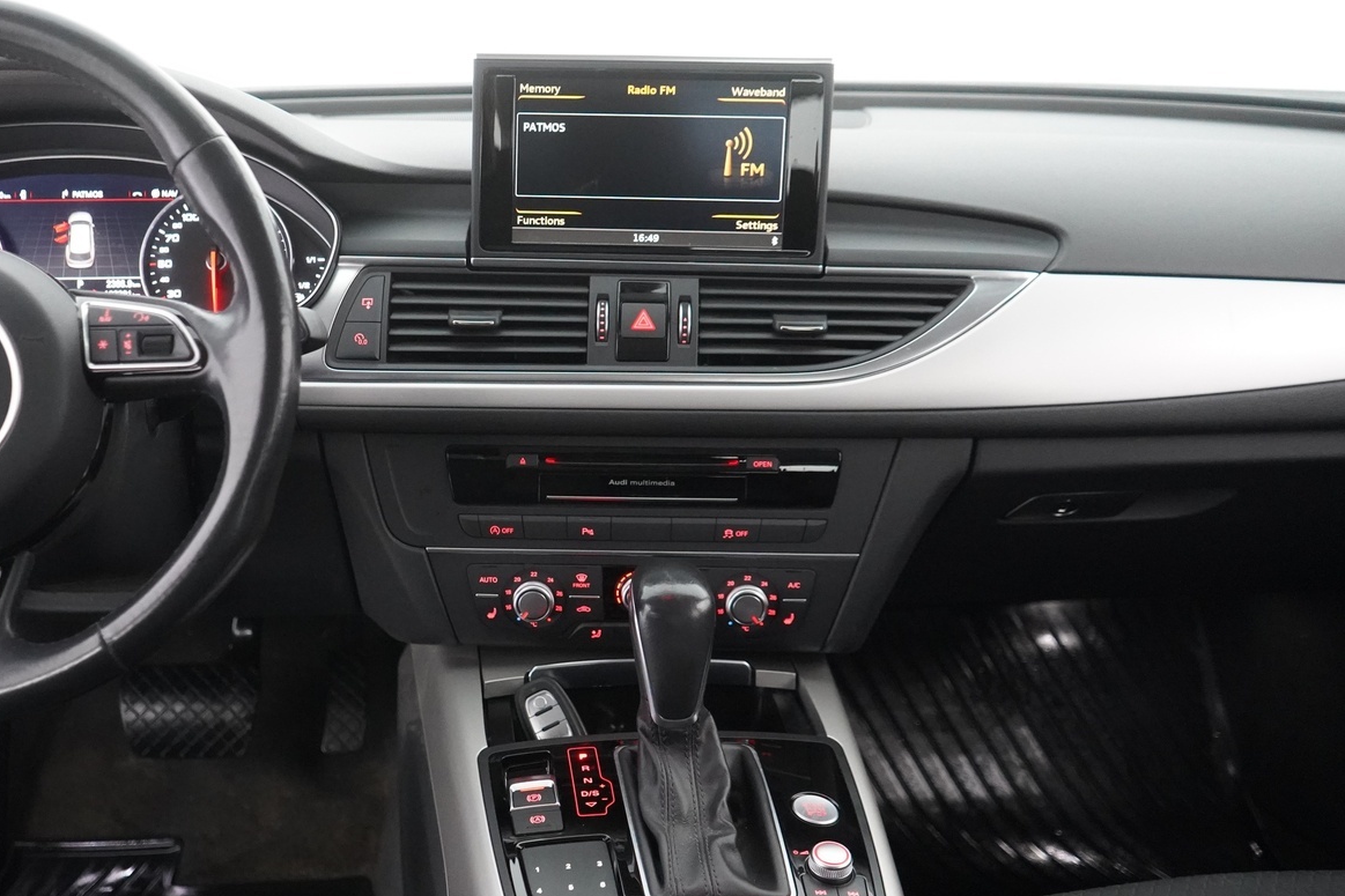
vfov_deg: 34.2
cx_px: 497
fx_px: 1457
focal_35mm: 39
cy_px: 493
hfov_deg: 49.0
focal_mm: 28
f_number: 3.5
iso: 8000
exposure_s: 1/60
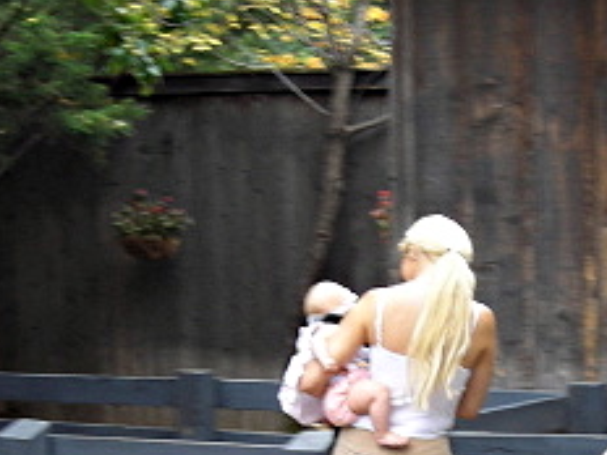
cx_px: 398
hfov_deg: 18.7
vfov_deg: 13.9
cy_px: 452
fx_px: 1841
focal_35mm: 105
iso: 54
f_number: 3.2
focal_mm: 6.3
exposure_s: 1/35.3
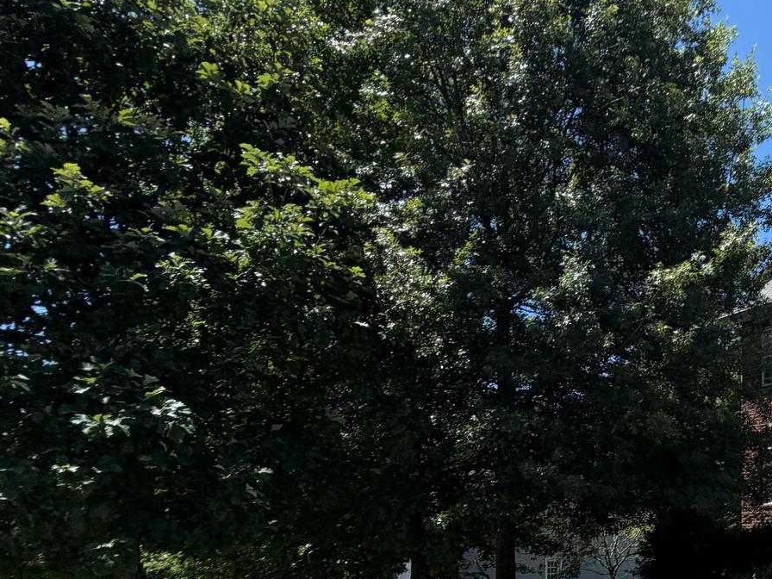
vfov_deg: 41.0
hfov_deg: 48.4
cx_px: 745
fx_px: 714
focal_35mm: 32
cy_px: 513
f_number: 2.2
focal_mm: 2.22
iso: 20
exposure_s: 1/1068
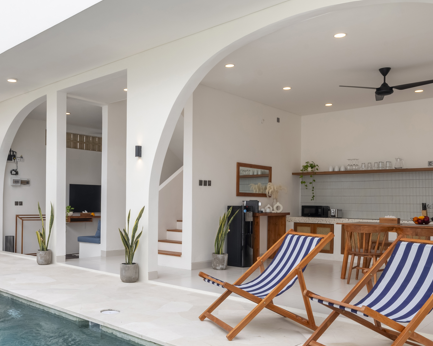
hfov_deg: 56.9
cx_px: 130
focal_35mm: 30
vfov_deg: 48.4
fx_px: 384
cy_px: 193
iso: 160
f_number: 11
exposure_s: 1/500
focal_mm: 16
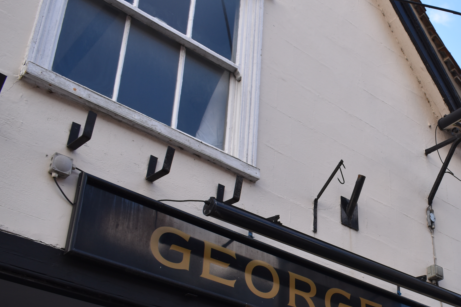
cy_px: 208
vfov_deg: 24.5
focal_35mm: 55
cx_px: 384
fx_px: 704
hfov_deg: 34.8
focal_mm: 22
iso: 220
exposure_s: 1/250
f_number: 5.6
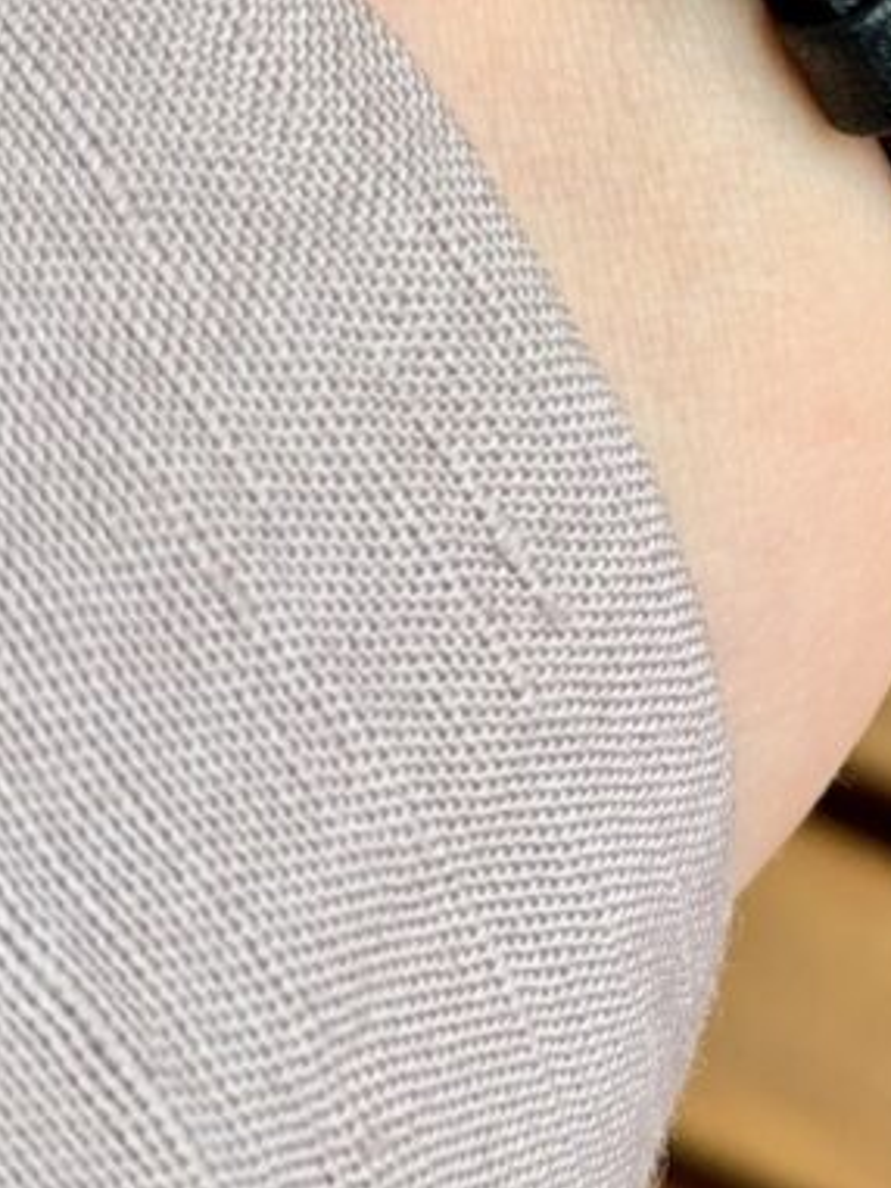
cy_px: -156
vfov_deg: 14.9
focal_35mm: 129
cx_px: 1034
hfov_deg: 11.3
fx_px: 4425
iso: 64
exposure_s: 1/225
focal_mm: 6.76
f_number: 1.78
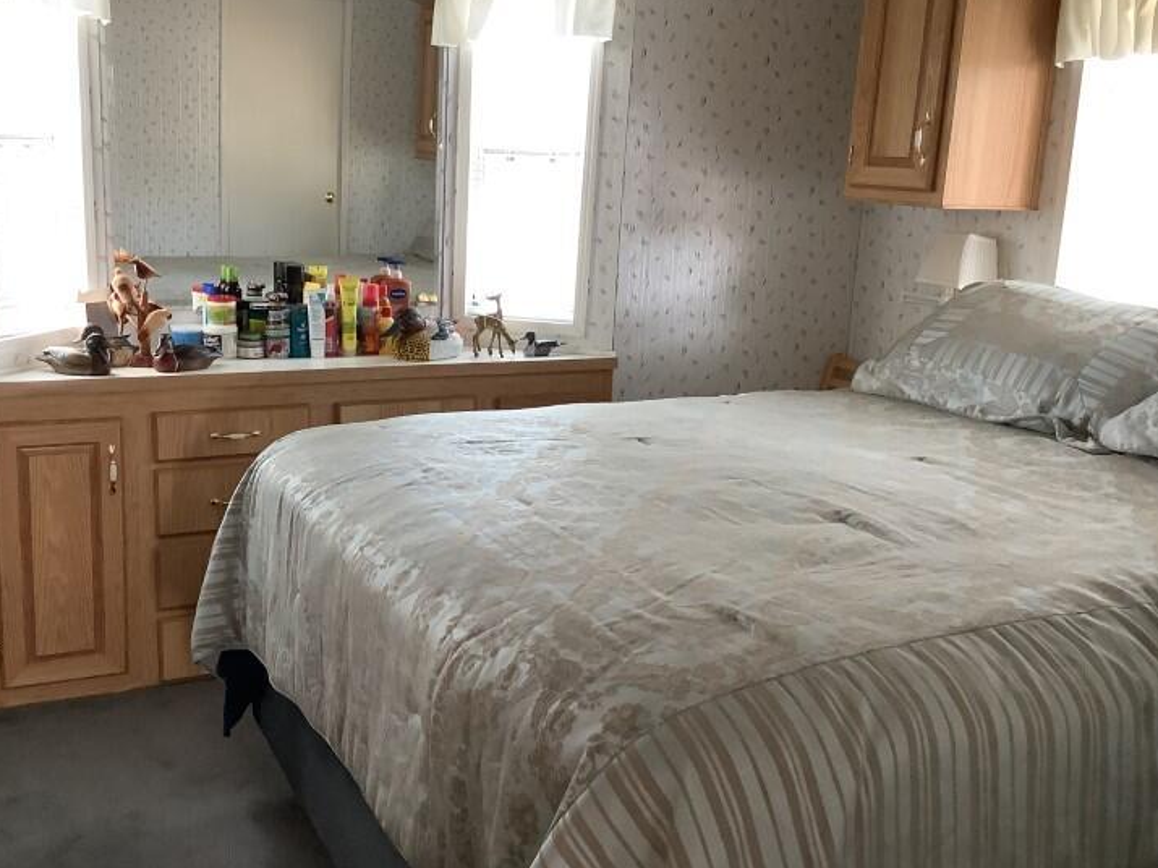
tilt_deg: -13.9
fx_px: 1238
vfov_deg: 38.7
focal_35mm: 37
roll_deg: -1.5
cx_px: 474
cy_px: 431
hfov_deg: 49.9
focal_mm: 3.3
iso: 250
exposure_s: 1/60
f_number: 2.4
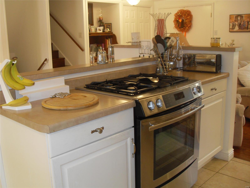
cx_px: 125
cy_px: 94
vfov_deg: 38.7
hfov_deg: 50.1
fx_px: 267
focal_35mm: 37
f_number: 2.8
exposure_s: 1/10
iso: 100
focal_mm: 6.3
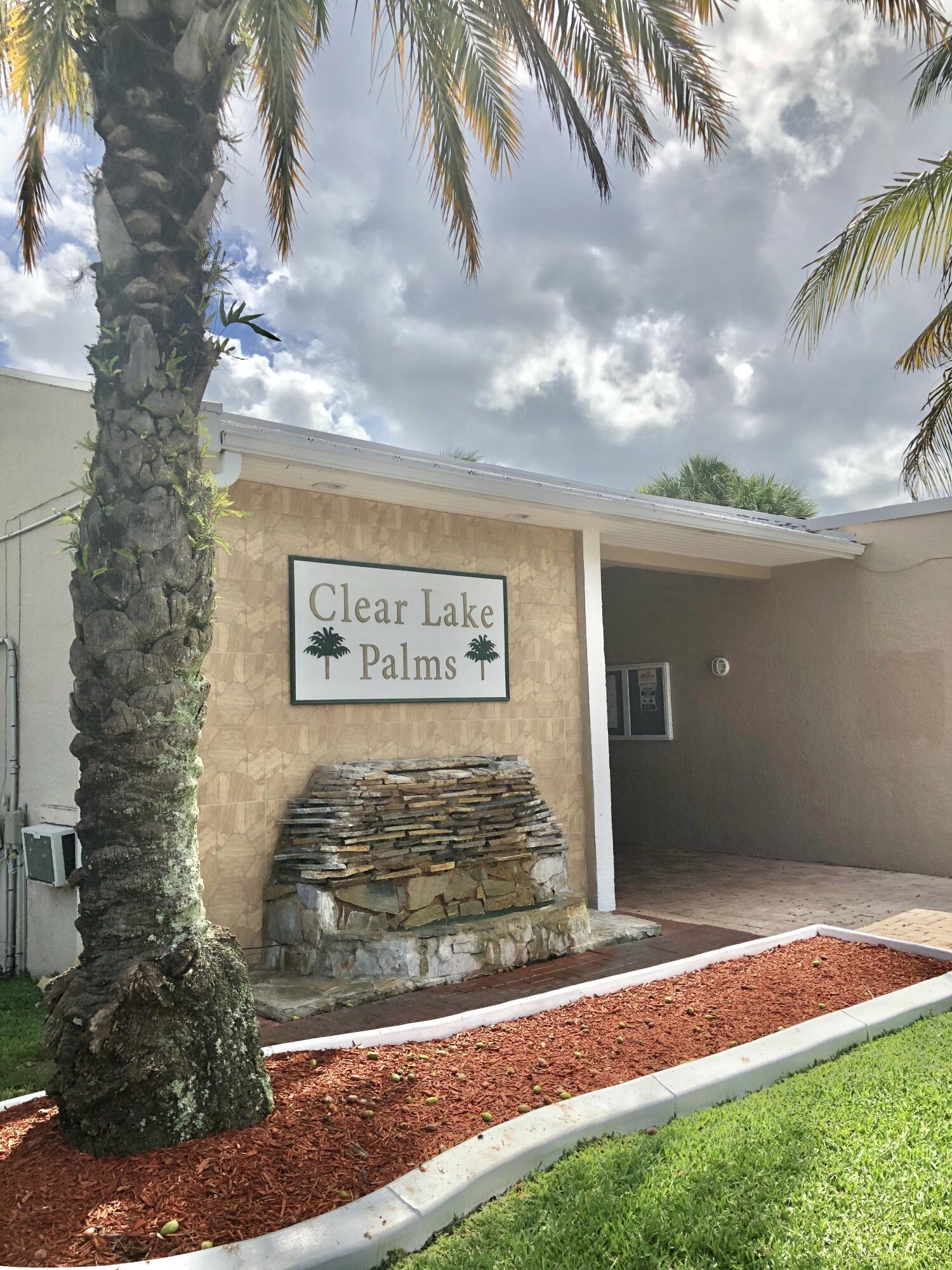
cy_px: 635
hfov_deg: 49.7
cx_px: 476
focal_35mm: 28
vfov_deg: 63.4
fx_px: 1027
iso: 20
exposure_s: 1/2558
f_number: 1.8
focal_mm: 3.99
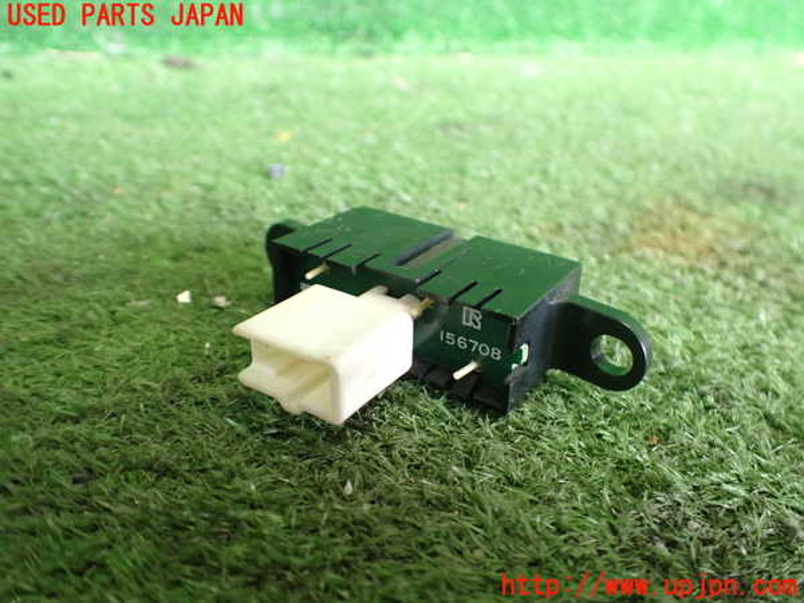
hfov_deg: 60.0
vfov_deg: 46.8
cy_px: 302
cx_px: 402
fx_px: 697
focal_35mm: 30
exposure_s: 1/125
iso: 800
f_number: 2.3
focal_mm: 5.4
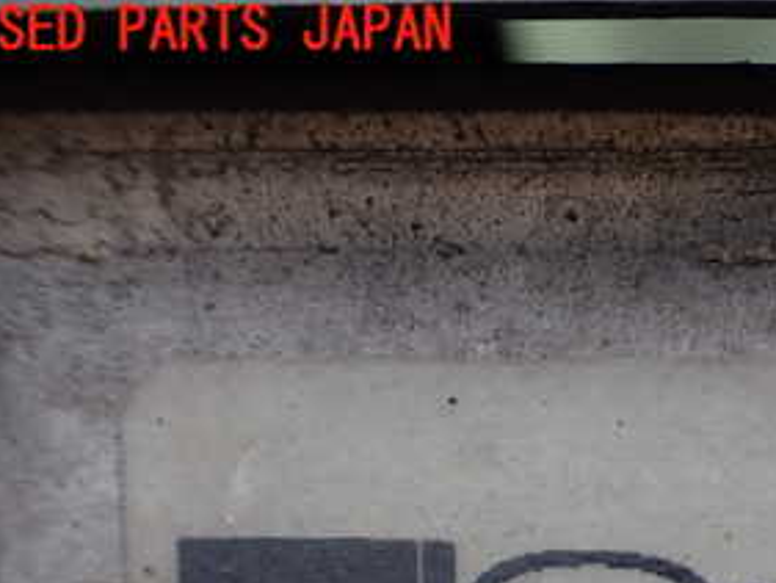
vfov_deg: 21.9
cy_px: 619
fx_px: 1435
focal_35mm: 64
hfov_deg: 28.4
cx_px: 779
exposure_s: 1/125
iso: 160
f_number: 2.3
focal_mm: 5.4
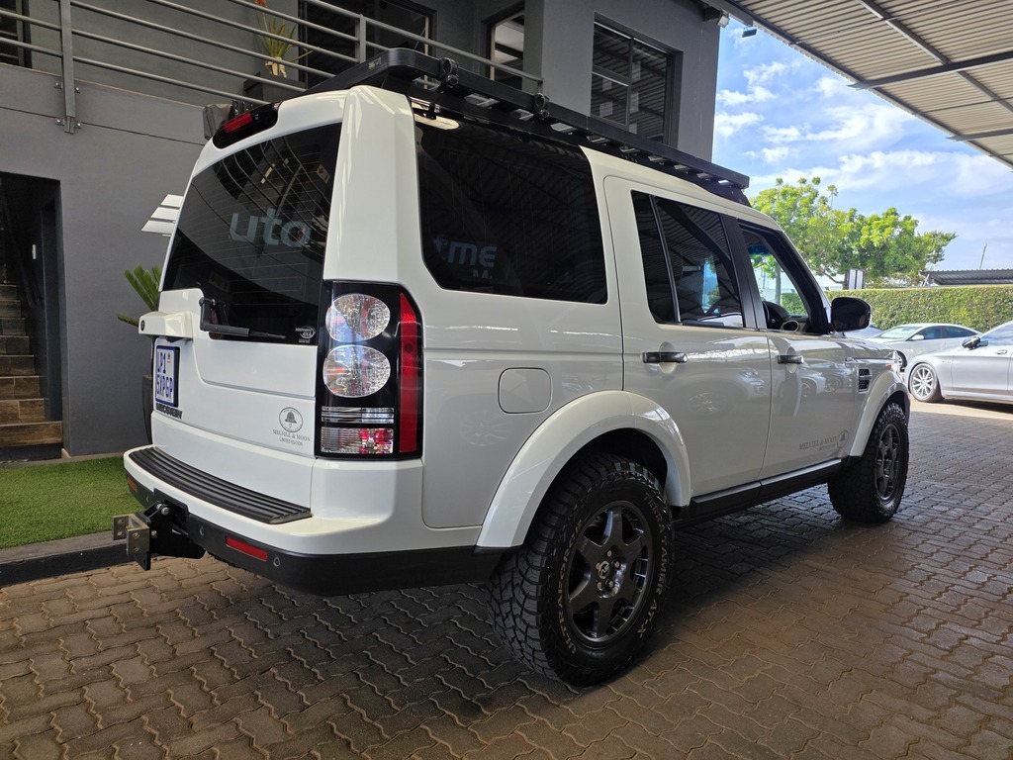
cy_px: 380
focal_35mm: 23
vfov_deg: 58.9
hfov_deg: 73.9
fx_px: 673
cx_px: 506
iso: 32
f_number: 1.7
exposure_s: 1/359
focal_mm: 6.25
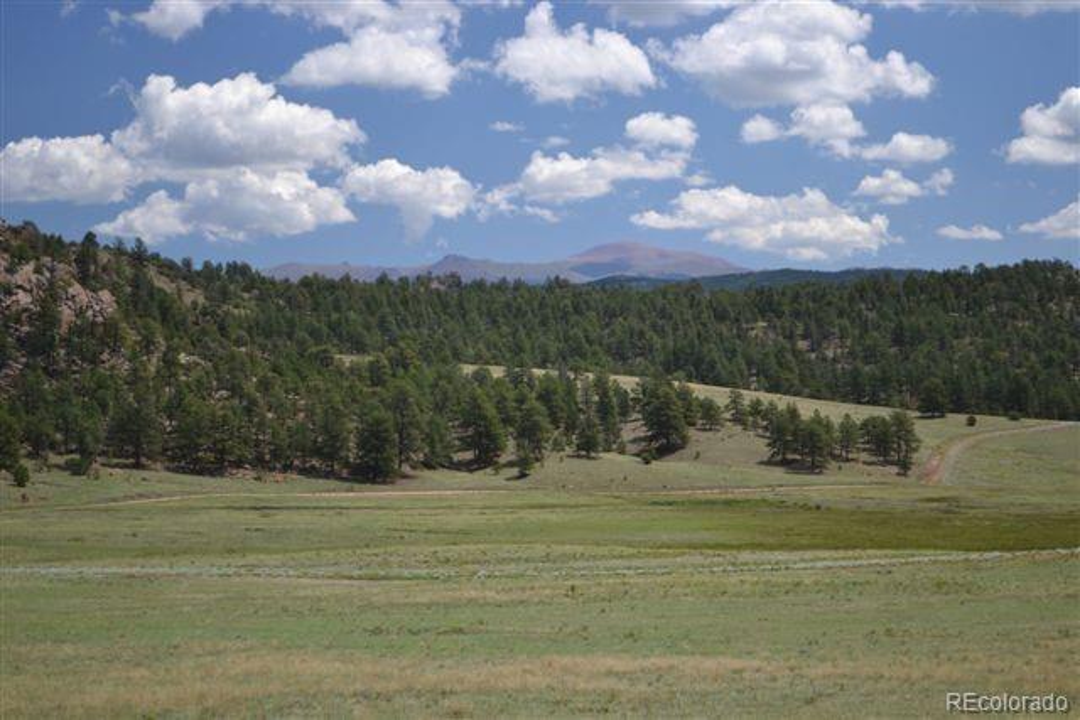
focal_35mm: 82
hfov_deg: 24.6
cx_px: 540
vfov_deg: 16.6
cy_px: 360
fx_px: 2475
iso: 100
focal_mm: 55
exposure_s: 1/125
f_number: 5.6
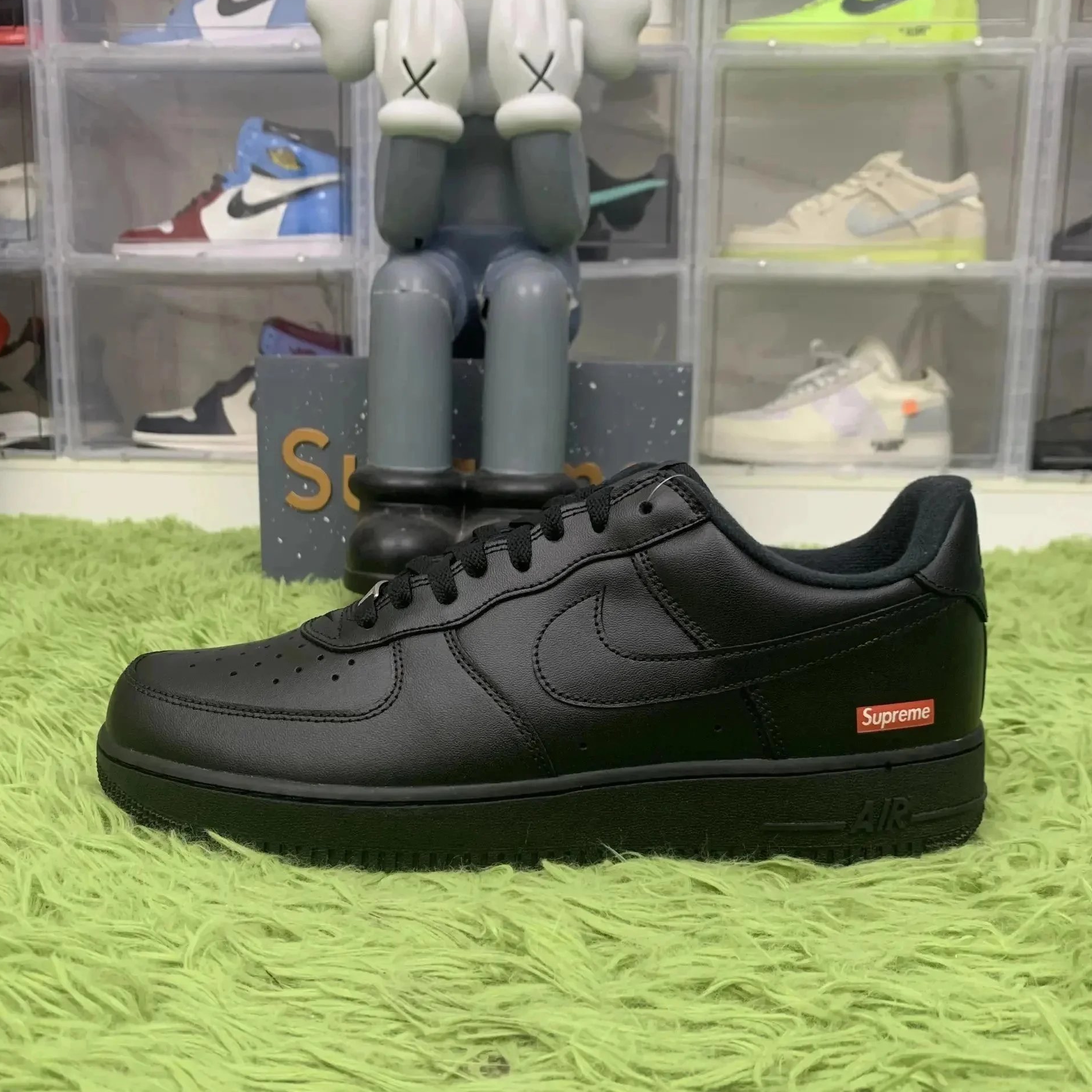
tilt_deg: -9.6
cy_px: 645
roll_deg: -0.6
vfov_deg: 52.2
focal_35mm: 31
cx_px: 550
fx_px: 1106
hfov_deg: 52.5
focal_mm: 4.25
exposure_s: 1/60
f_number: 1.8
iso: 160
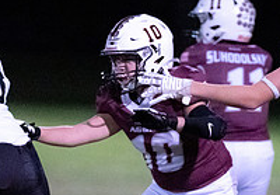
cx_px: 124
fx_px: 5950
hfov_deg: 2.7
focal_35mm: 755
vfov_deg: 1.9
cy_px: 214
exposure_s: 1/1000
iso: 16000
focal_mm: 200
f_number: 2.8
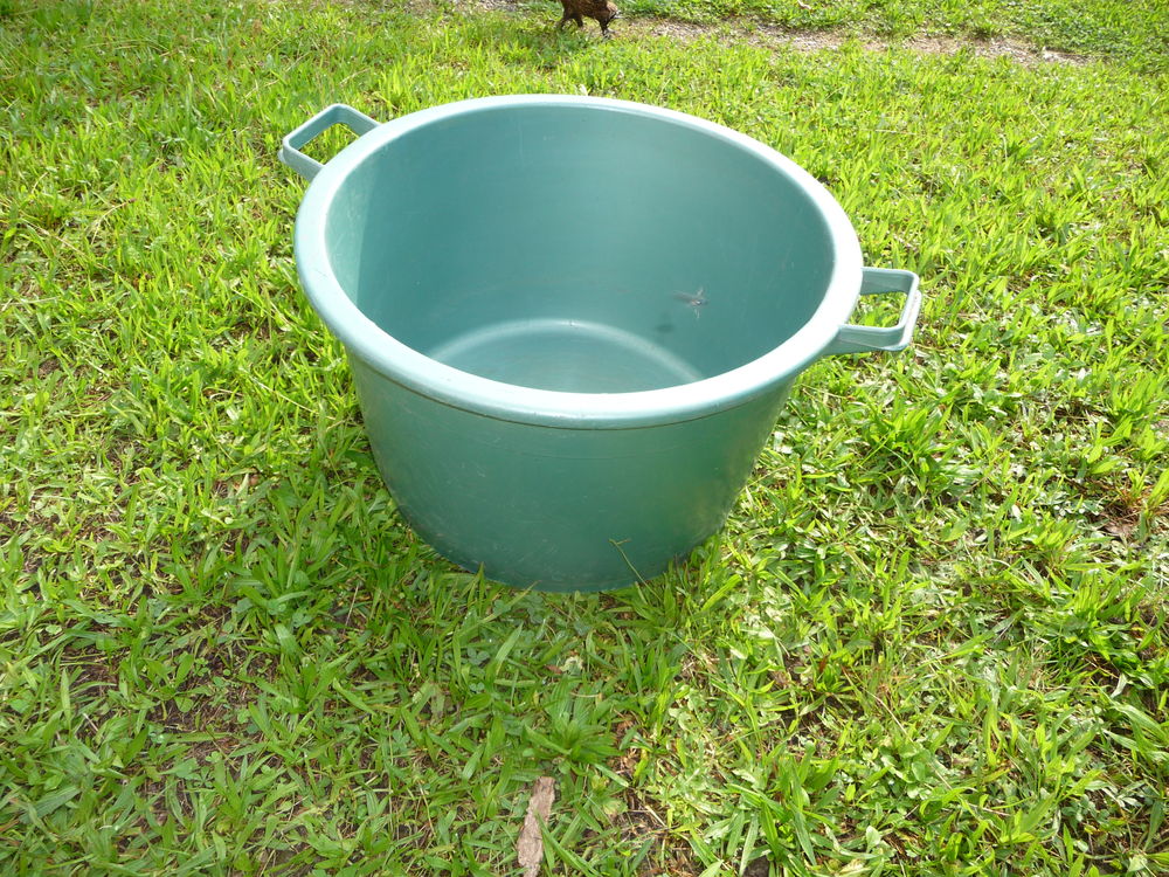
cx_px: 584
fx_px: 946
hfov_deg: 63.4
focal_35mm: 28
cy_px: 438
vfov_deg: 49.7
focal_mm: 4.7
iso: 100
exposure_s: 1/250
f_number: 3.3
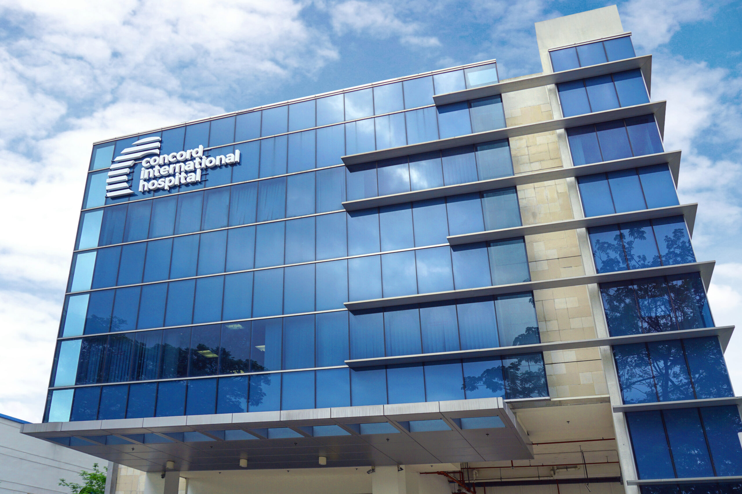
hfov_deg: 73.8
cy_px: 247
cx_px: 371
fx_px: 495
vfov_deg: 53.1
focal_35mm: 24
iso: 100
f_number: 5.6
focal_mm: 16
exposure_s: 1/80
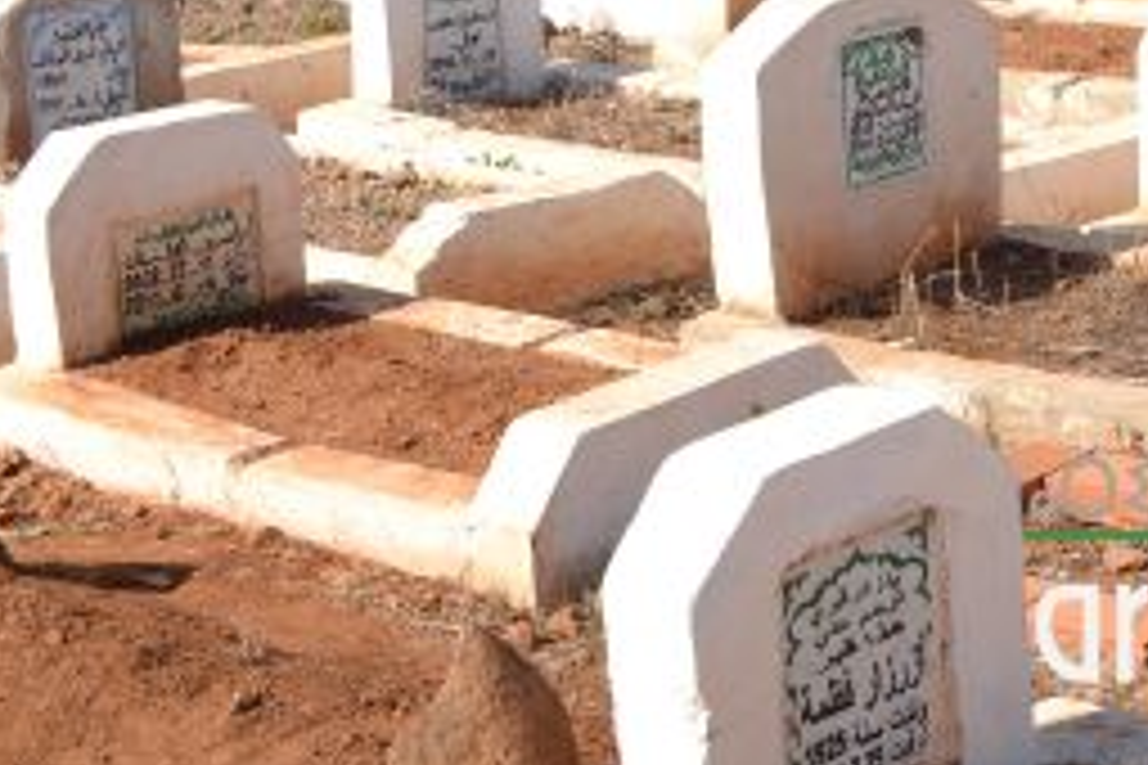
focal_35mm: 98
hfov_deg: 19.6
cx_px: 1382
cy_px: -58
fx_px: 3125
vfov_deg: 13.7
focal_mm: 26
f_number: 9
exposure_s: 1/320
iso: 100
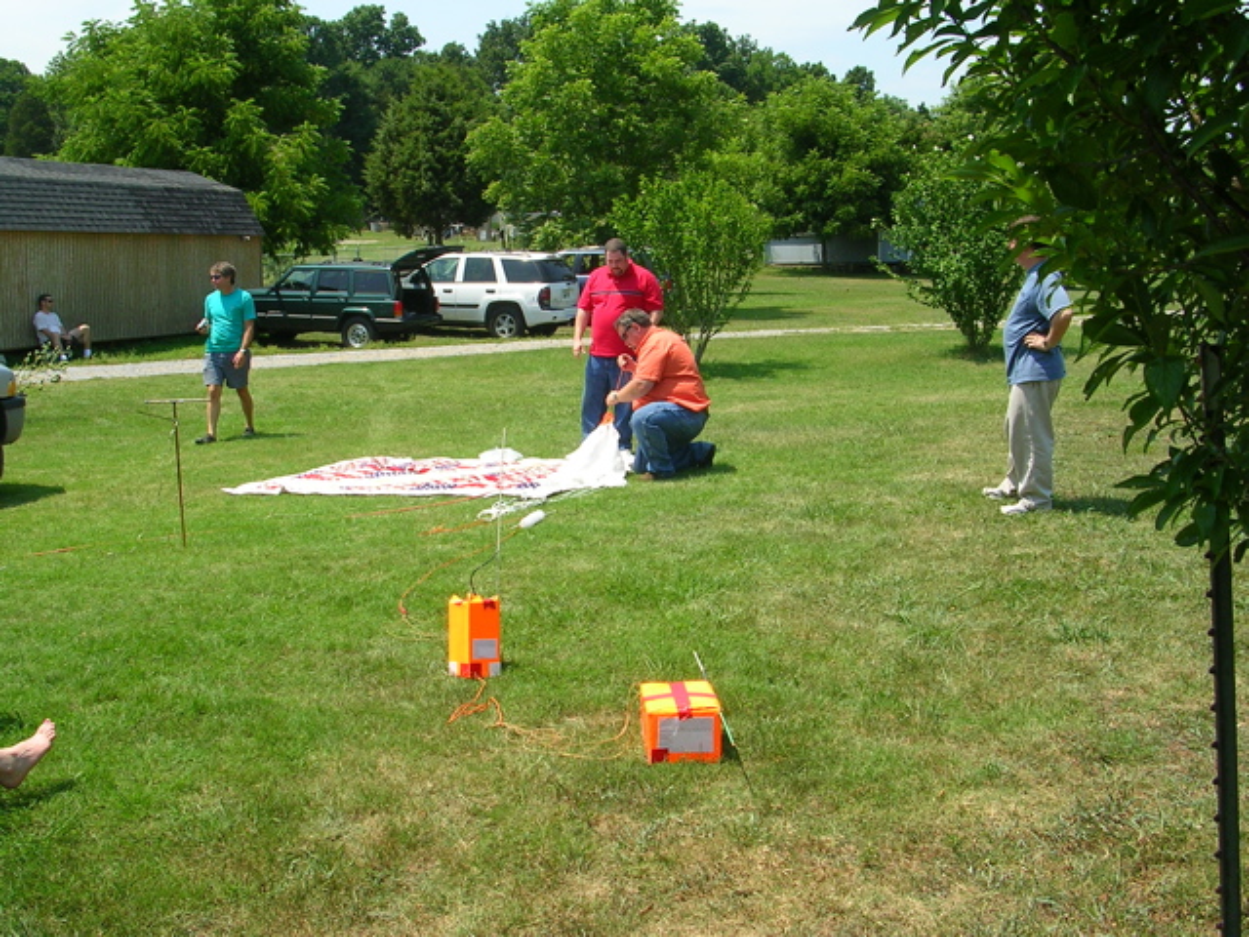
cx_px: 624
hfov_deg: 49.0
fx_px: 1371
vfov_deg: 37.7
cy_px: 468
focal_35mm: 38
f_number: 5.6
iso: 50
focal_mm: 5.8
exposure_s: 1/210
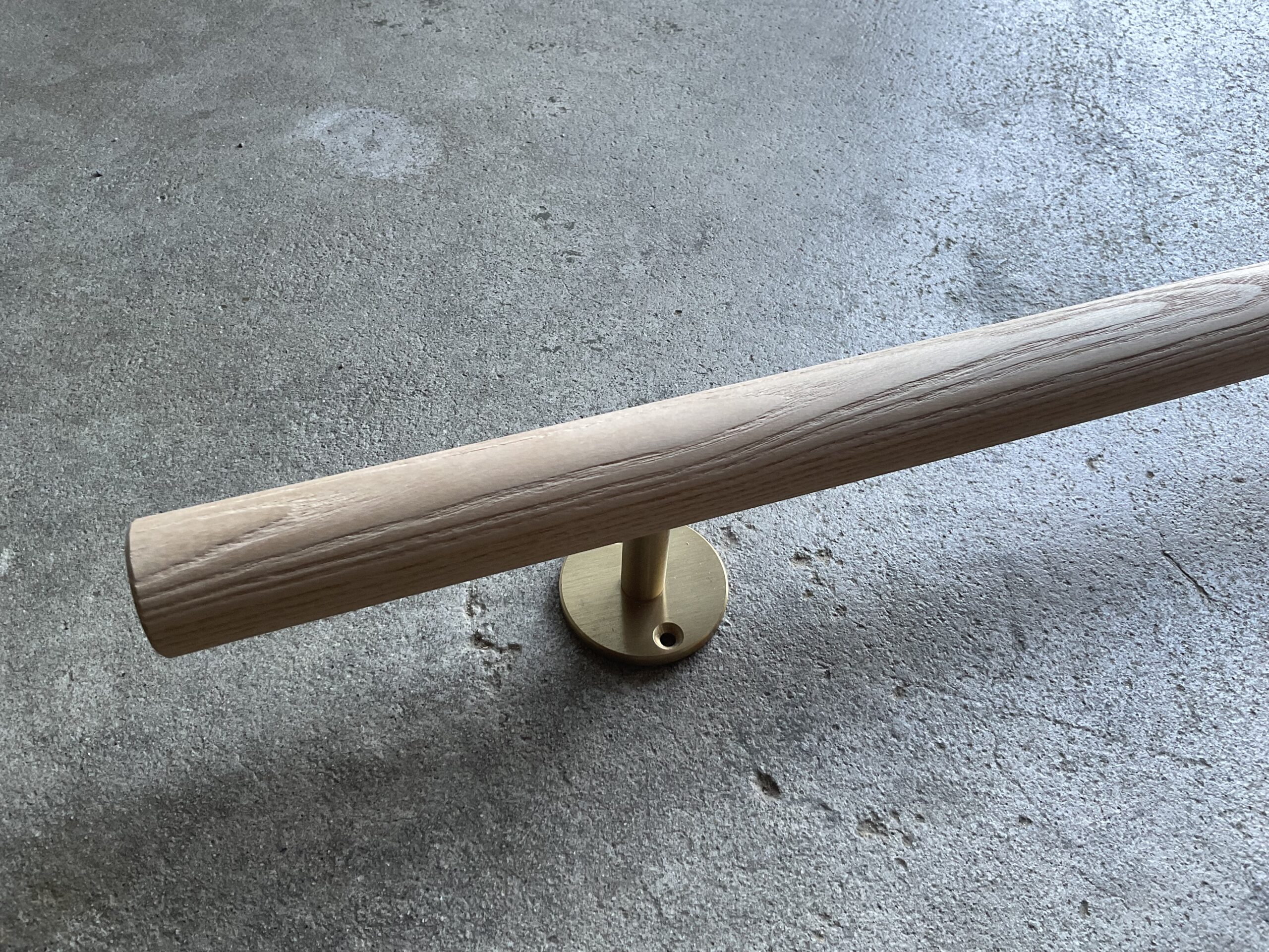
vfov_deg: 48.2
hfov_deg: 61.7
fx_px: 1063
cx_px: 634
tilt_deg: -52.1
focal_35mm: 29
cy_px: 476
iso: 64
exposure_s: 1/81
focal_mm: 3
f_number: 1.8
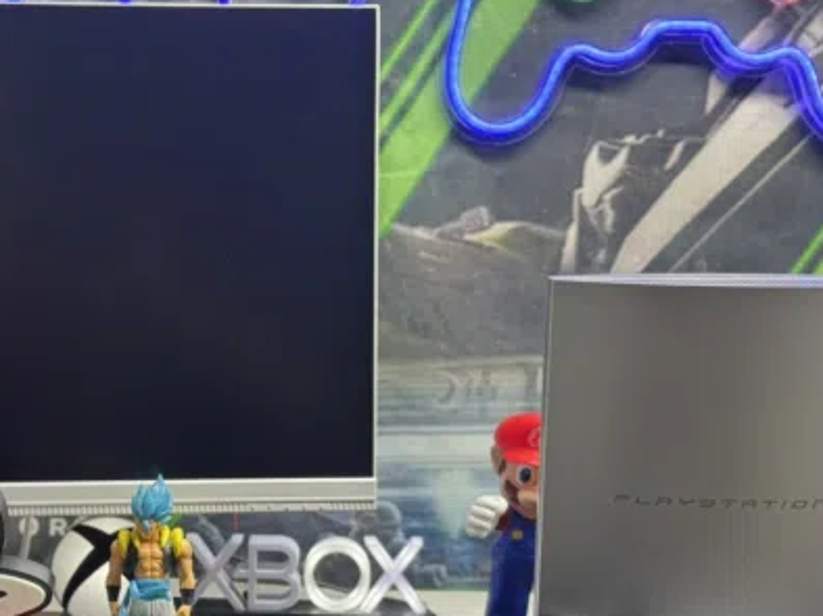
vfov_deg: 18.8
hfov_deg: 24.9
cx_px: 249
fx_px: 1853
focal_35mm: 78
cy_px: 447
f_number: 1.78
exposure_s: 1/50
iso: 80
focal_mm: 6.76
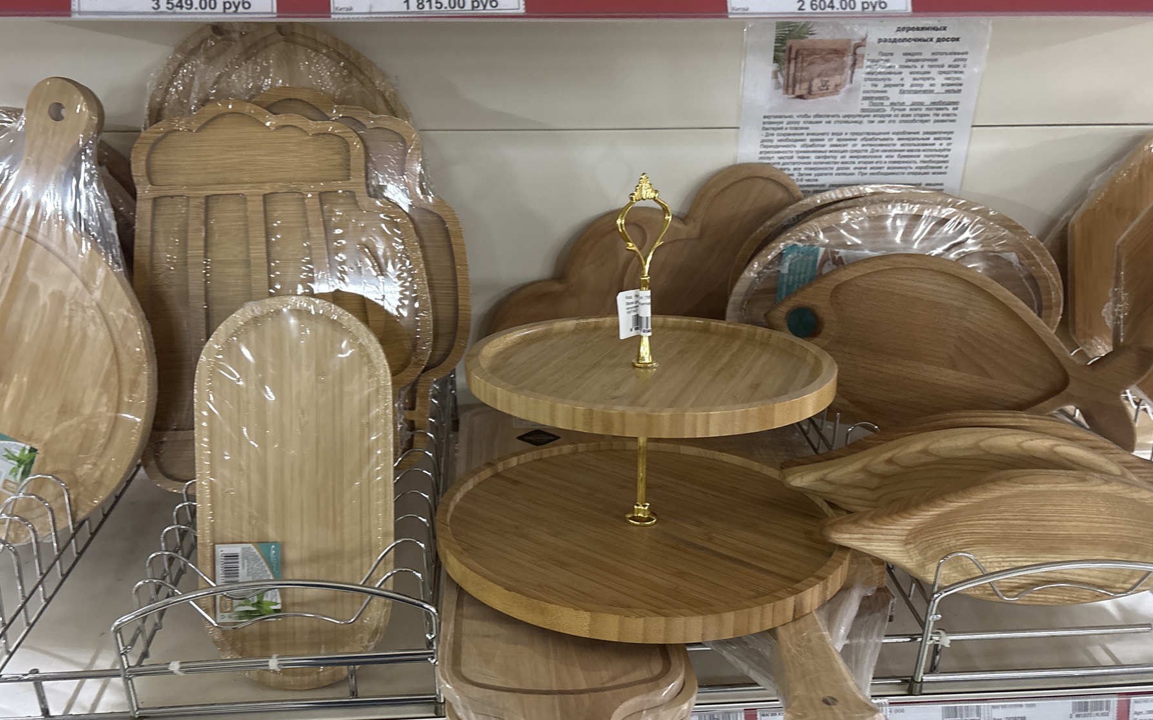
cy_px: 336
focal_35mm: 31
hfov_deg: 61.2
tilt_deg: -22.7
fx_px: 974
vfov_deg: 40.6
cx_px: 554
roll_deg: -0.7
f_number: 1.6
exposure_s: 1/50
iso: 400
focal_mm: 5.96
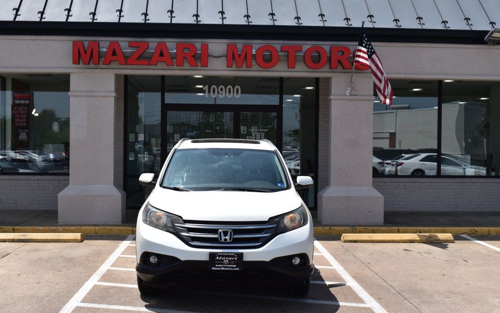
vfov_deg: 28.0
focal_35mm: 46
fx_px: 627
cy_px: 162
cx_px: 250
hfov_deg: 43.5
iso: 280
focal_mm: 30
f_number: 11
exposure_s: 1/500
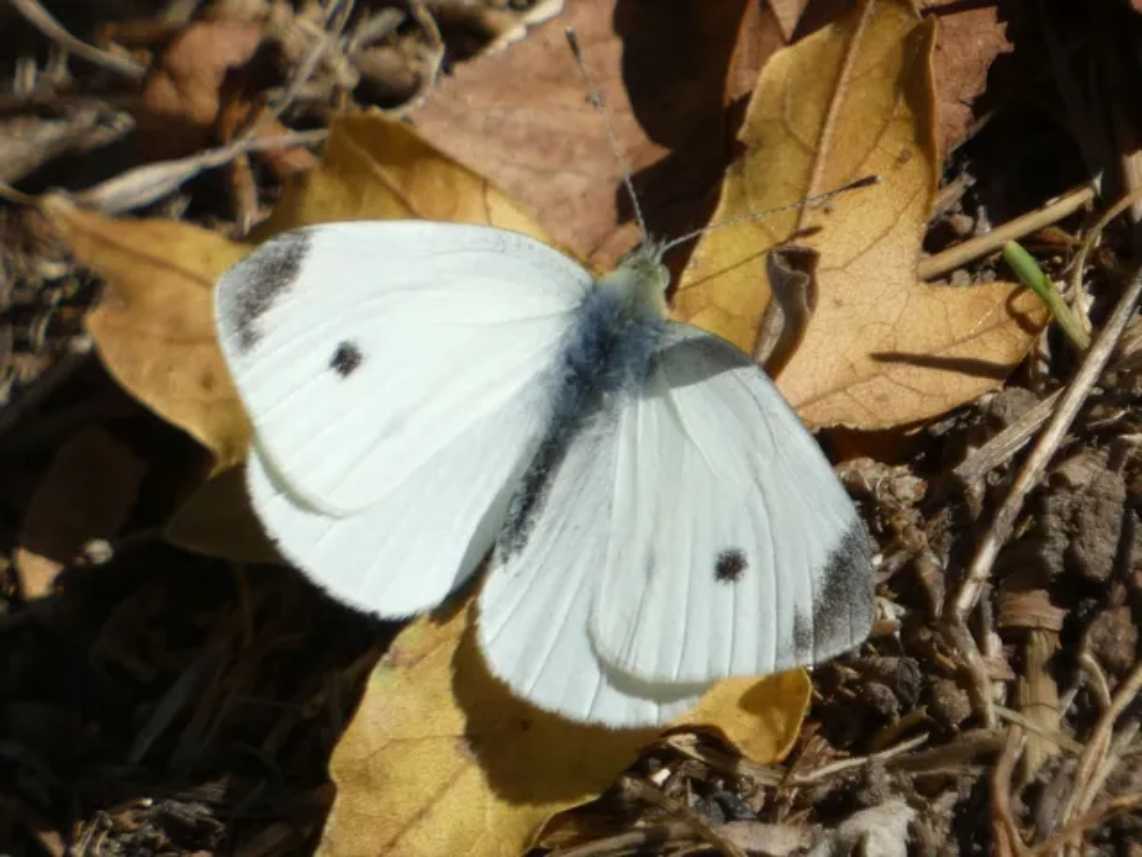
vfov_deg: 2.0
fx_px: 24314
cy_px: 428
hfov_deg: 2.7
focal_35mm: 737
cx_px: 571
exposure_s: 1/250
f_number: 5.6
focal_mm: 132.1
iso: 80
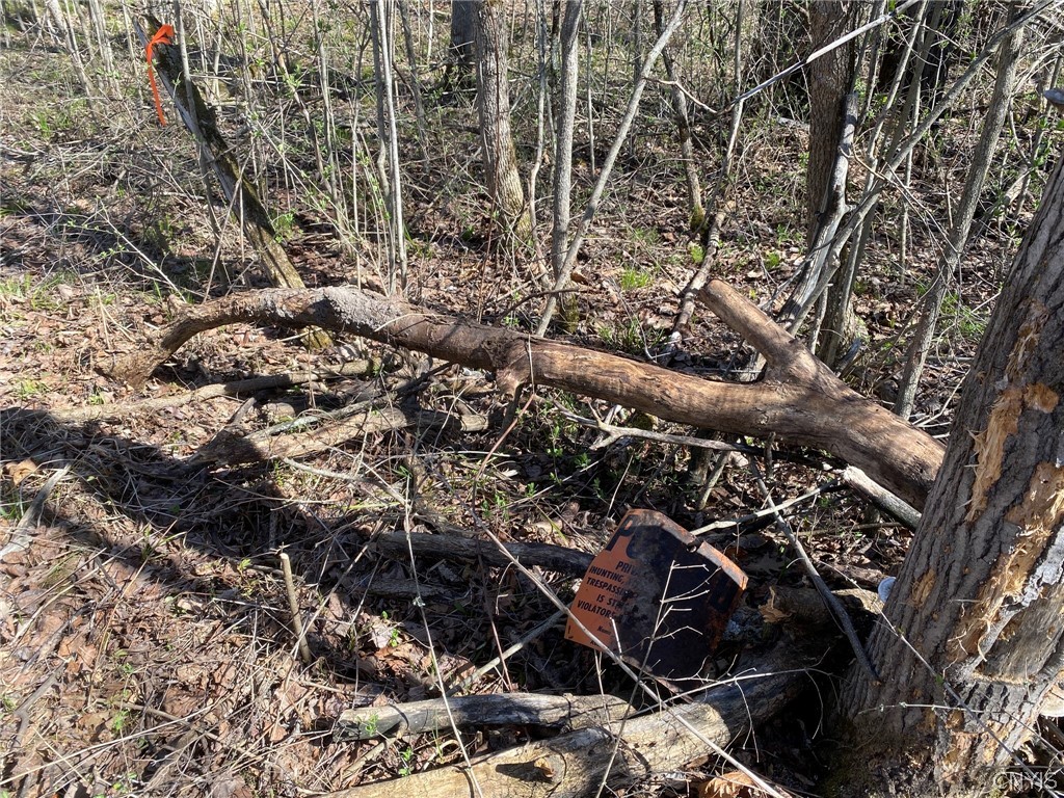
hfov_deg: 67.3
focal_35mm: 26
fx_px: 799
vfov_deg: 53.1
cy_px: 399
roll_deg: -3.6
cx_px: 532
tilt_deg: -30.9
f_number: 1.8
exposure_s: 1/534
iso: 32
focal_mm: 4.25
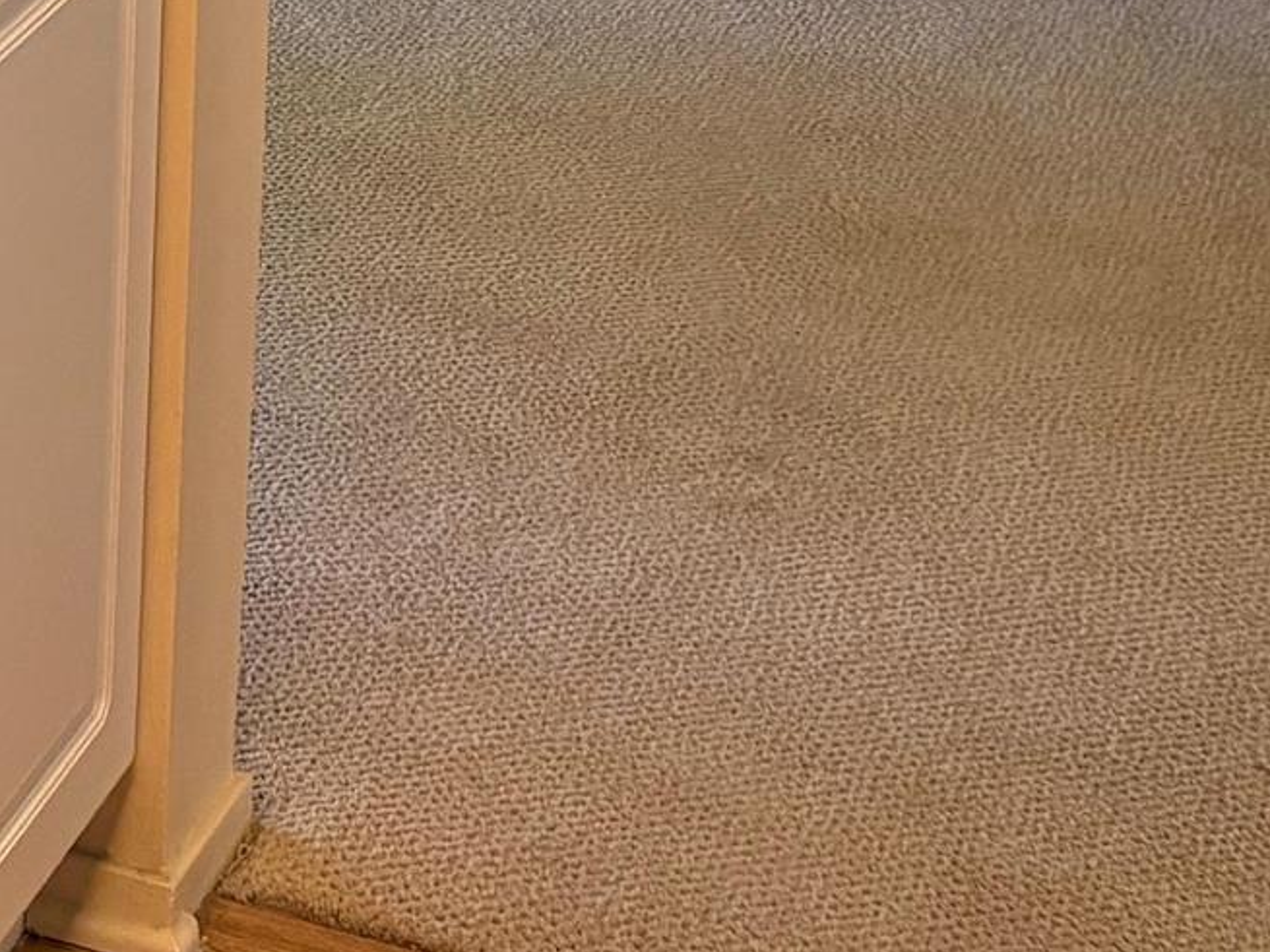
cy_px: -1127
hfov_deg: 15.6
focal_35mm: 122
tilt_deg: -6.9
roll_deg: -1.3
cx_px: -250
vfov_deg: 10.8
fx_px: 4475
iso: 250
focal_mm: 5.96
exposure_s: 1/120
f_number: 1.6
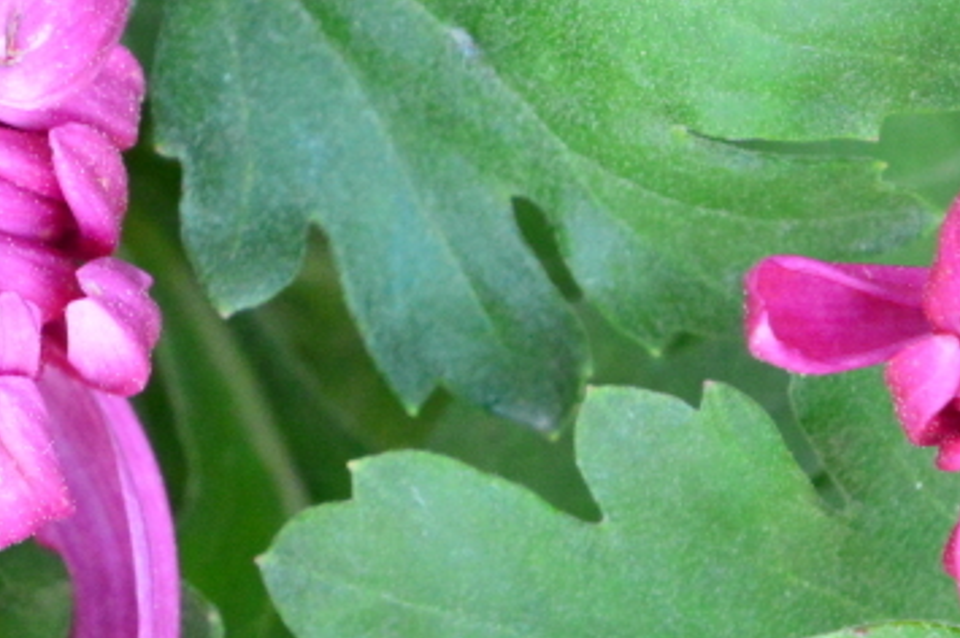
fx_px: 27627
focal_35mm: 1037
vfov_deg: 1.3
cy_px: 291
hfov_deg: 2.0
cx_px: 246
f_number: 13
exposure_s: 1/250
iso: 3600
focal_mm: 240
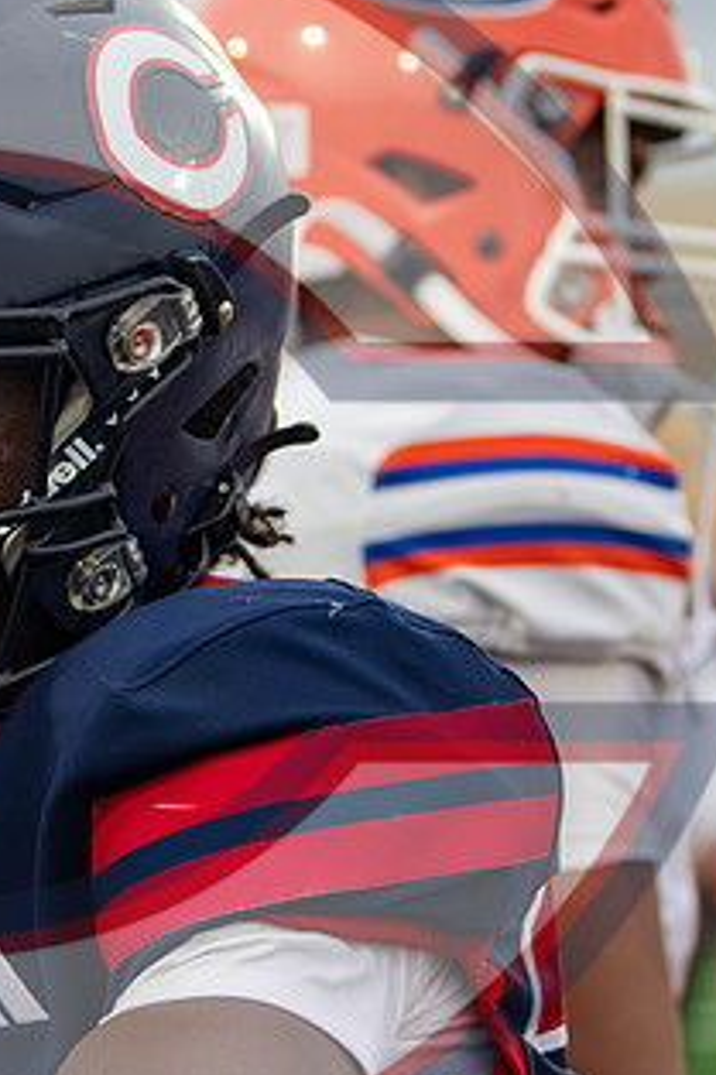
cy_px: 432
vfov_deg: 11.8
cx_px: -28
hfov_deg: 7.8
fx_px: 5196
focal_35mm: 174
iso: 1000
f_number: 2.8
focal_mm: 70
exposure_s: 1/1000
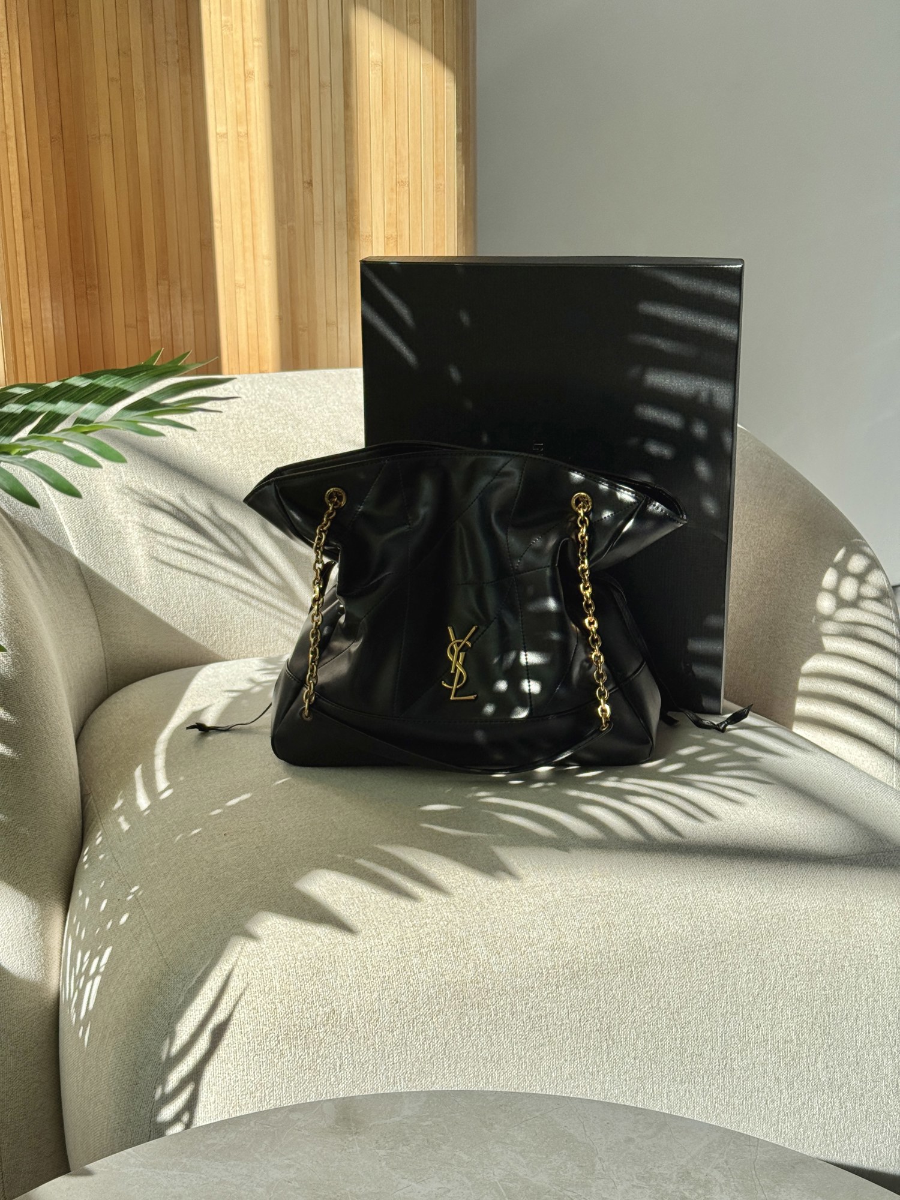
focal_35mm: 48
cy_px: 600
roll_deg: -0.4
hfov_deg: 30.3
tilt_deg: -14.6
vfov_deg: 39.7
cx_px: 450
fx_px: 1664
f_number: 1.78
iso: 80
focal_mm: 6.76
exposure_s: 1/1403
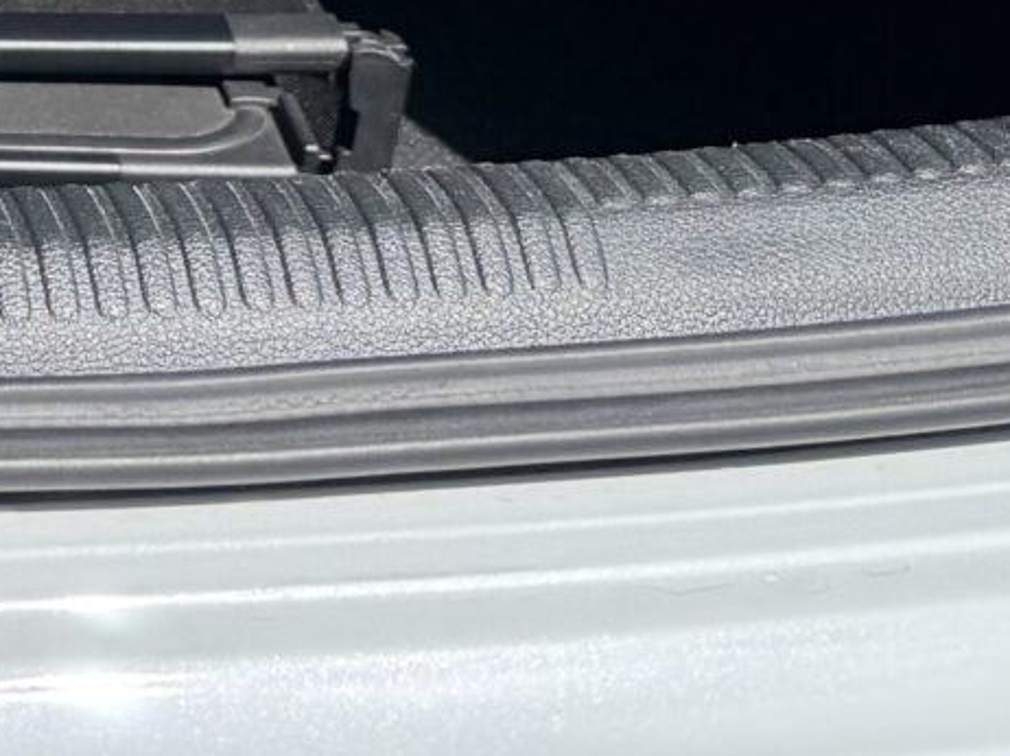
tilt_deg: -17.0
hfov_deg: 13.5
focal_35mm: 133
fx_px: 3879
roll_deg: -0.6
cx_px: -713
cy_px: -605
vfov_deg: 10.5
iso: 100
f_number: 1.78
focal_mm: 6.76
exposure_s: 1/3279
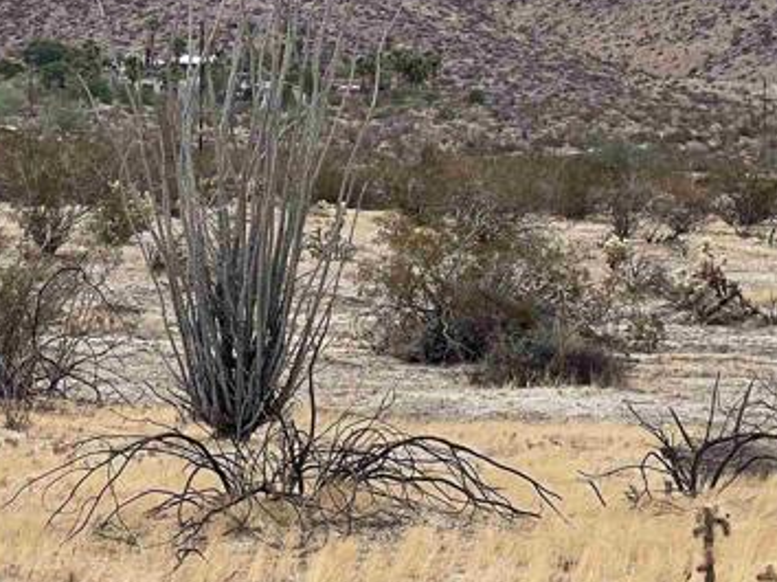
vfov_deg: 6.7
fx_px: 5002
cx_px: 110
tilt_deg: -0.8
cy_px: 178
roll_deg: -0.3
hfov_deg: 8.9
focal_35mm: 223
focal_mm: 9
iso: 32
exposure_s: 1/421
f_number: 2.8
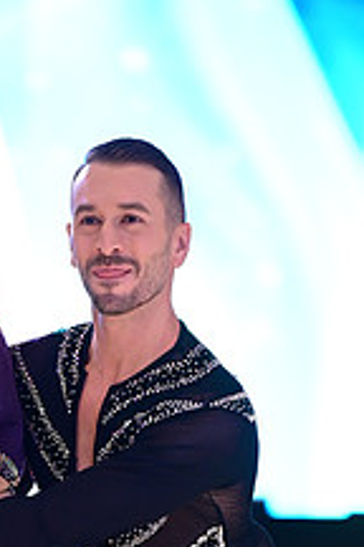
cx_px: 15
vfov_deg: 4.3
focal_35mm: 482
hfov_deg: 2.9
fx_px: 7310
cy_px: 638
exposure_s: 1/250
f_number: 3.2
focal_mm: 180
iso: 2000
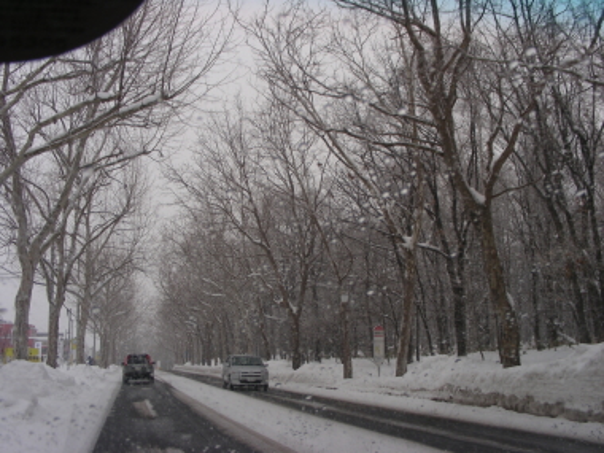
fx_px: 715
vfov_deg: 35.1
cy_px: 226
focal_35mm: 41
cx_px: 302
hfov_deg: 45.8
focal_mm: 6.8
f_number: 4
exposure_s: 1/128
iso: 50
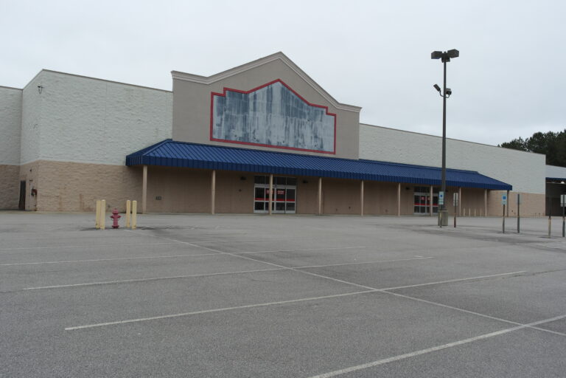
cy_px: 189
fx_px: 472
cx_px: 283
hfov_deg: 61.9
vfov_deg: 43.6
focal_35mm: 30
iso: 100
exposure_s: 1/200
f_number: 5
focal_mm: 20
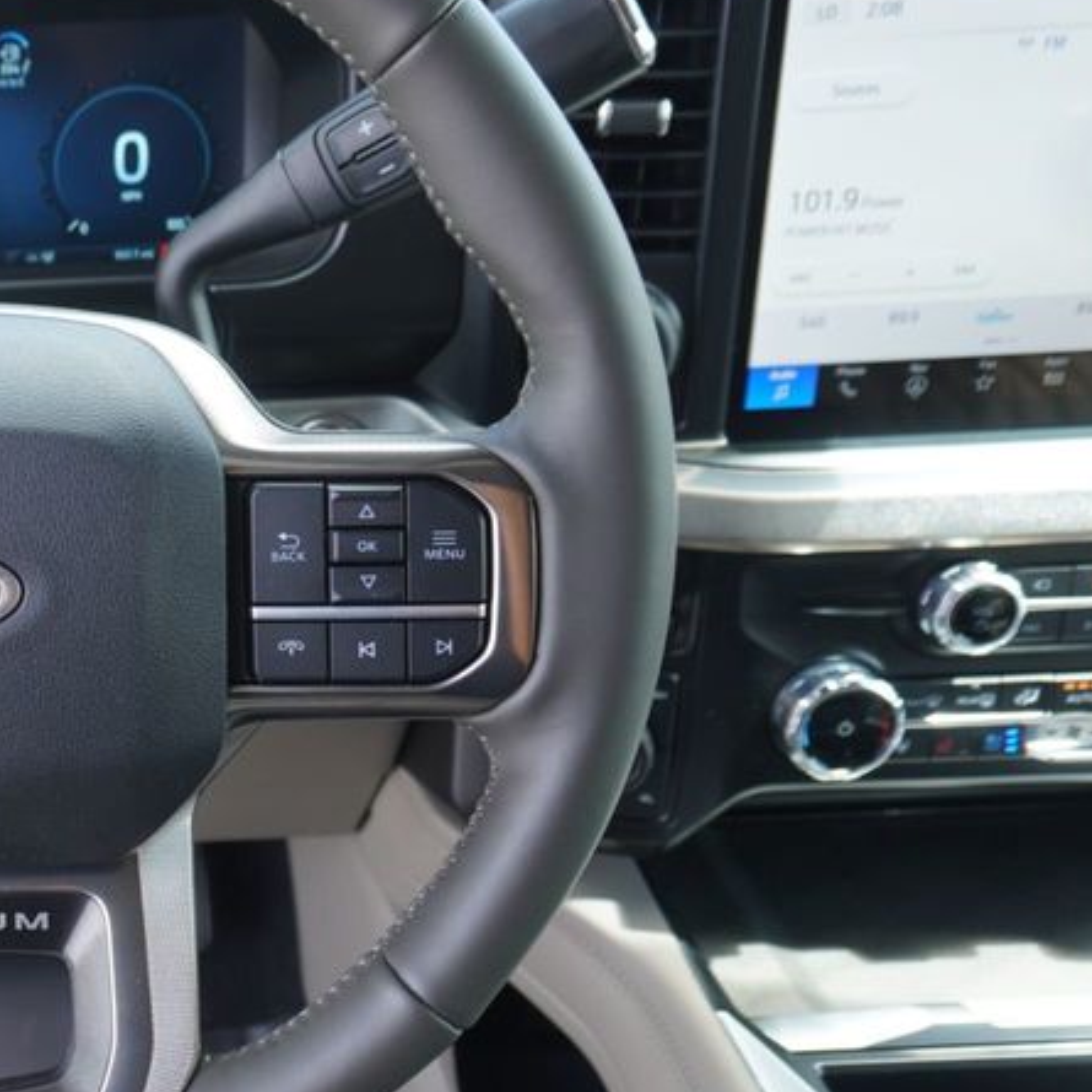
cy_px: 528
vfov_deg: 36.1
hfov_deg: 31.5
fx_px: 1677
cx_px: -140
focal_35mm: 47
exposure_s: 1/60
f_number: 4
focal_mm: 16
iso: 125
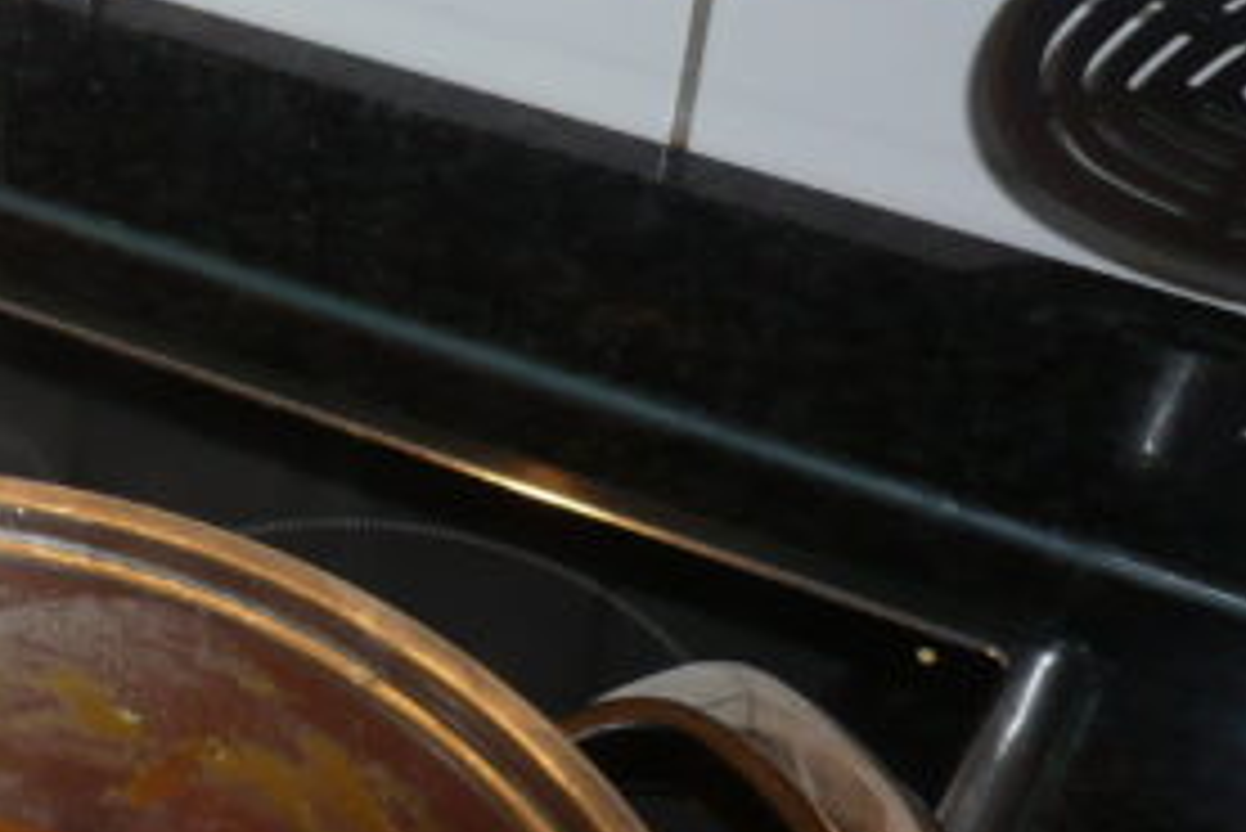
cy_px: 400
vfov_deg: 16.3
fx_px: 2909
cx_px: -157
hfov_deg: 22.7
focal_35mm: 84
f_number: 2.8
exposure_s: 1/30
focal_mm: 5.8
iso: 100
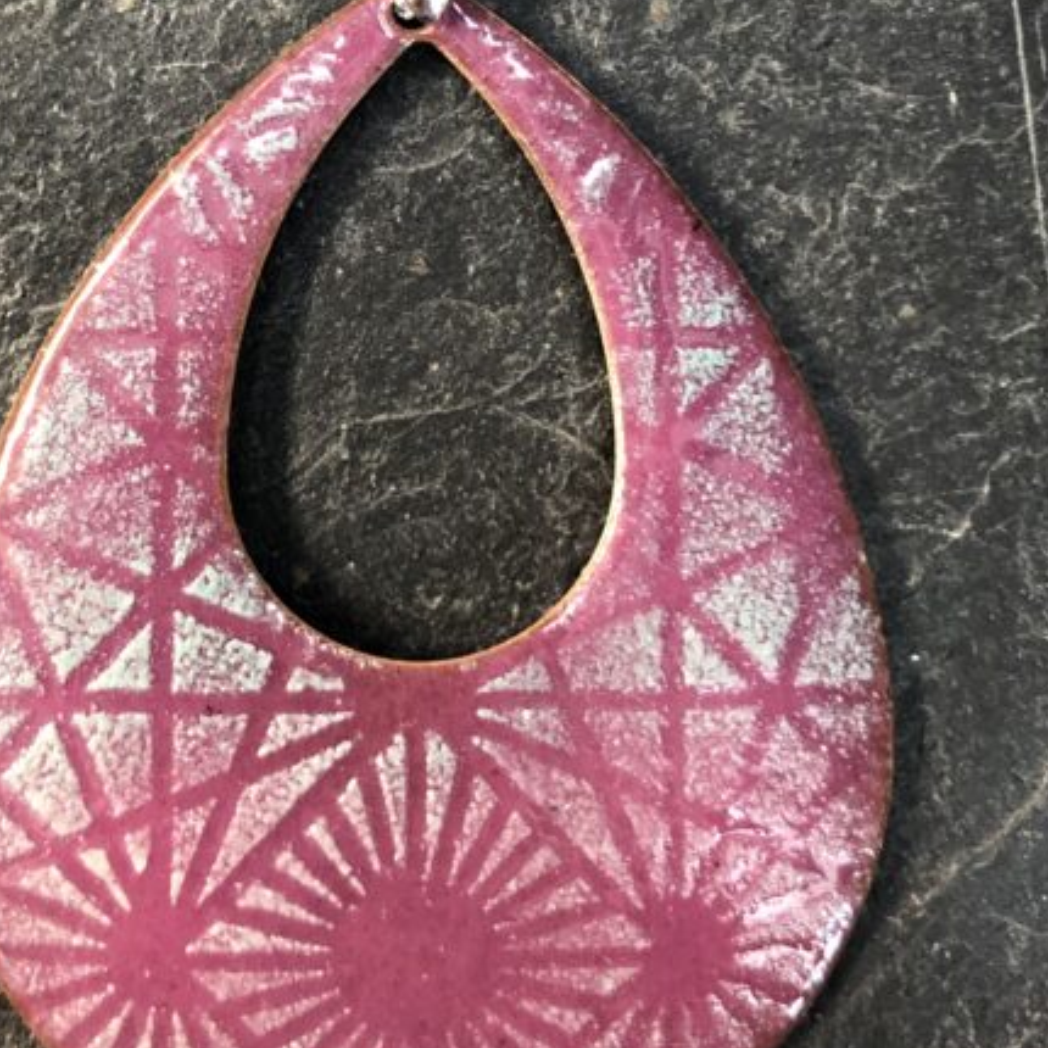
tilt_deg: -86.2
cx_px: 400
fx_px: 2021
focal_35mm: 59
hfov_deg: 29.0
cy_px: 217
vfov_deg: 28.5
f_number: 1.8
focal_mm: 4
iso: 100
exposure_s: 1/14
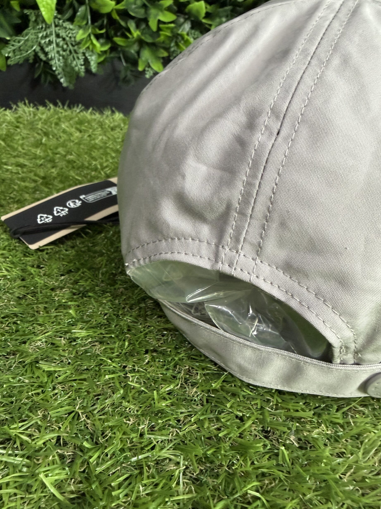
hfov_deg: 54.9
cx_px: 189
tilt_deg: -30.5
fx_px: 367
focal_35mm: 25
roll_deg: -4.2
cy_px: 247
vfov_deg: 69.4
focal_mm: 2.22
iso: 320
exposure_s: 1/94
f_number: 2.2
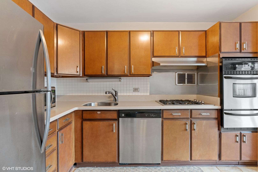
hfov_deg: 90.0
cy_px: 86
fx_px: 129
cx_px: 129
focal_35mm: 18
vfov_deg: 67.4
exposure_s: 1.3
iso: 320
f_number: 7.1
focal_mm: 18
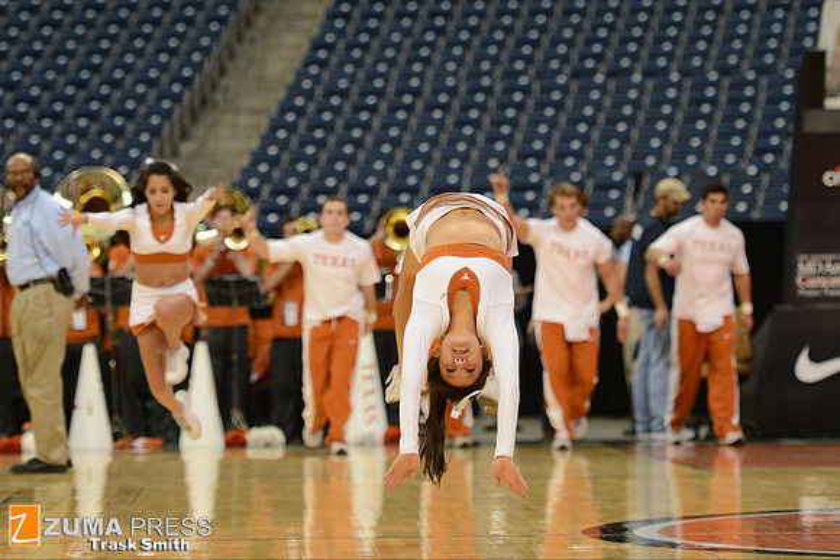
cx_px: 420
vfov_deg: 11.0
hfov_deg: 16.4
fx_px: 2917
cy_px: 280
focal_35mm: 125
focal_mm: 125
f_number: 2.8
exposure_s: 1/1250
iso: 2000
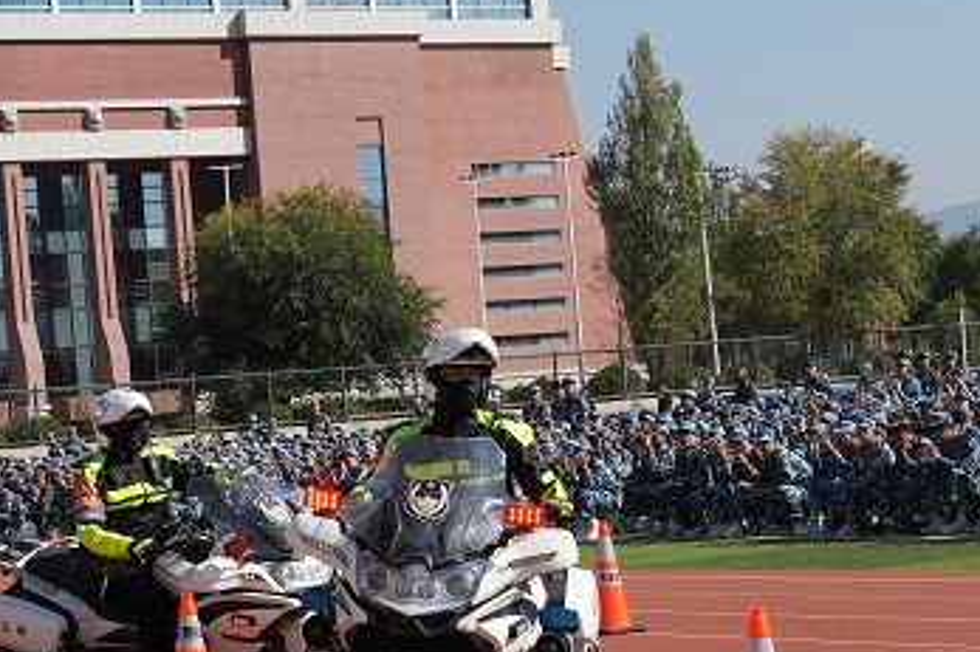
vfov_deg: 11.4
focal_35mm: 120
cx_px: 376
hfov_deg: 17.0
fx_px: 3267
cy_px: 531
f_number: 7.1
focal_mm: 37
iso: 100
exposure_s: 1/400
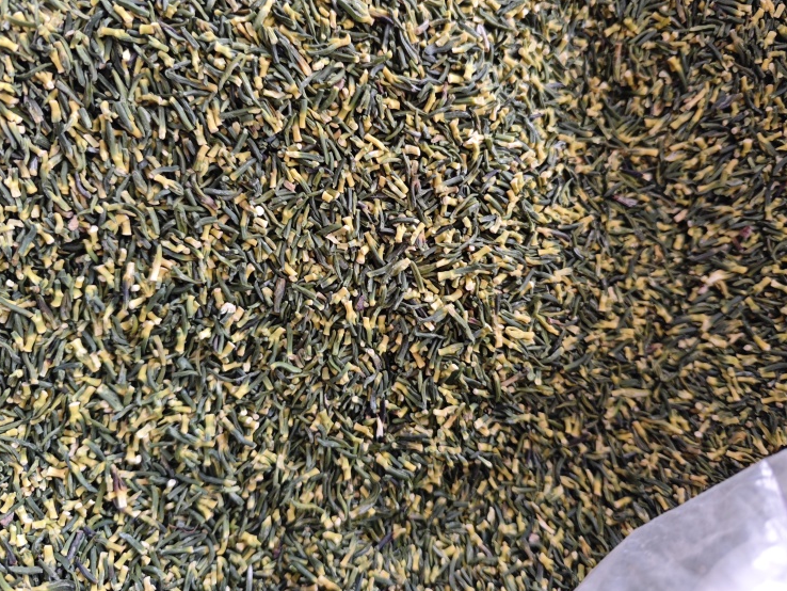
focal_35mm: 26
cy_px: 275
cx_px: 396
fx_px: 591
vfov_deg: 53.0
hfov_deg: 67.3
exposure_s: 1/100
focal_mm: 5.84
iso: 80
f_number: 1.6
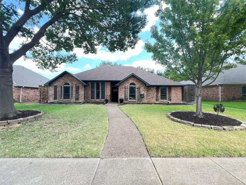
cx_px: 123
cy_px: 92
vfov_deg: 89.9
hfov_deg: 106.2
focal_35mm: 13
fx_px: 92
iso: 32
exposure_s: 1/135
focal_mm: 1.57
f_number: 1.8
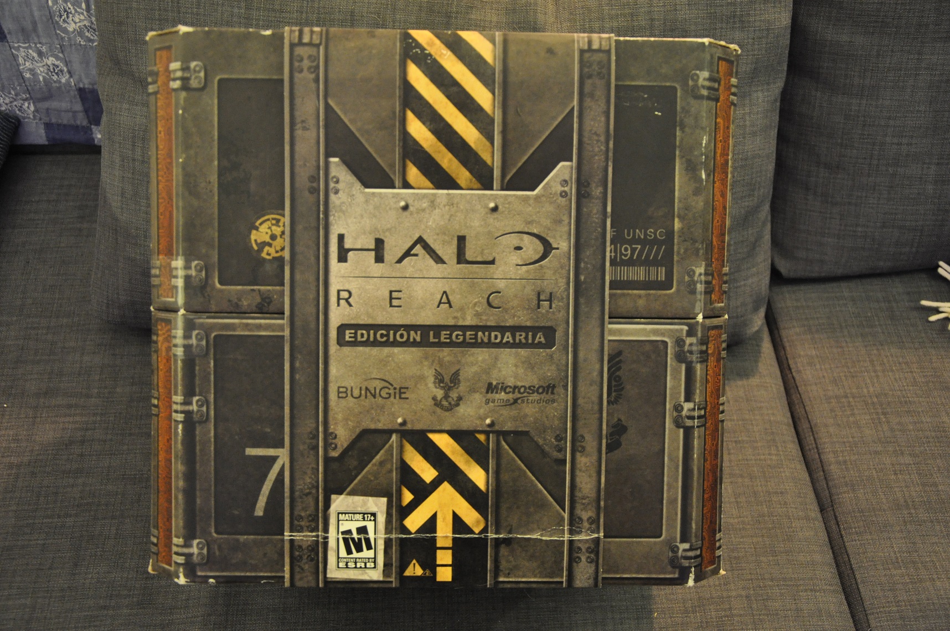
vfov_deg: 34.1
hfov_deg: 49.6
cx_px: 475
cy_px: 316
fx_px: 1028
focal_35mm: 39
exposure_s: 1/8
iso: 1600
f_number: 4
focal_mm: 26
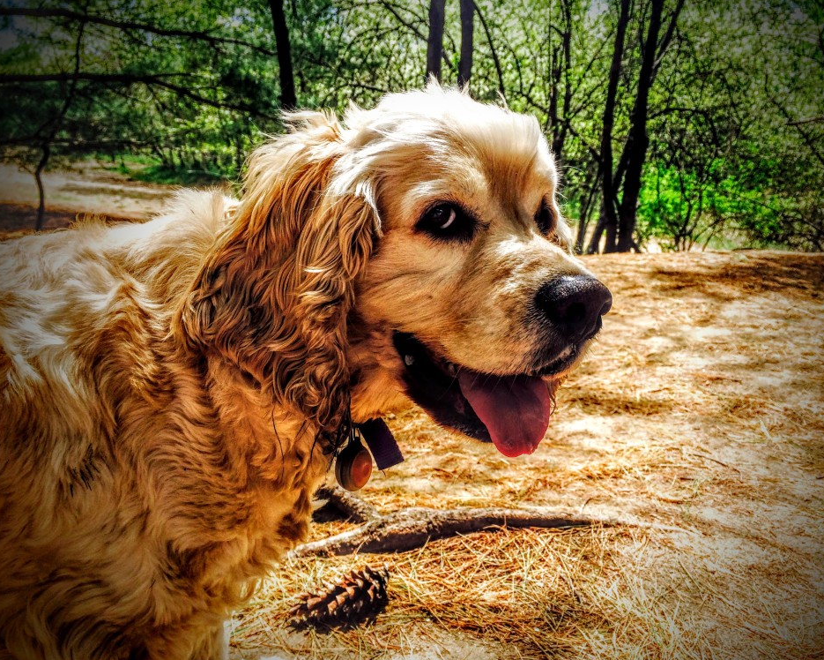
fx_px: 756
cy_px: 337
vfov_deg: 47.1
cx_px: 434
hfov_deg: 57.1
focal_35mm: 31
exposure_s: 1/805
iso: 32
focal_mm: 4.15
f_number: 2.2
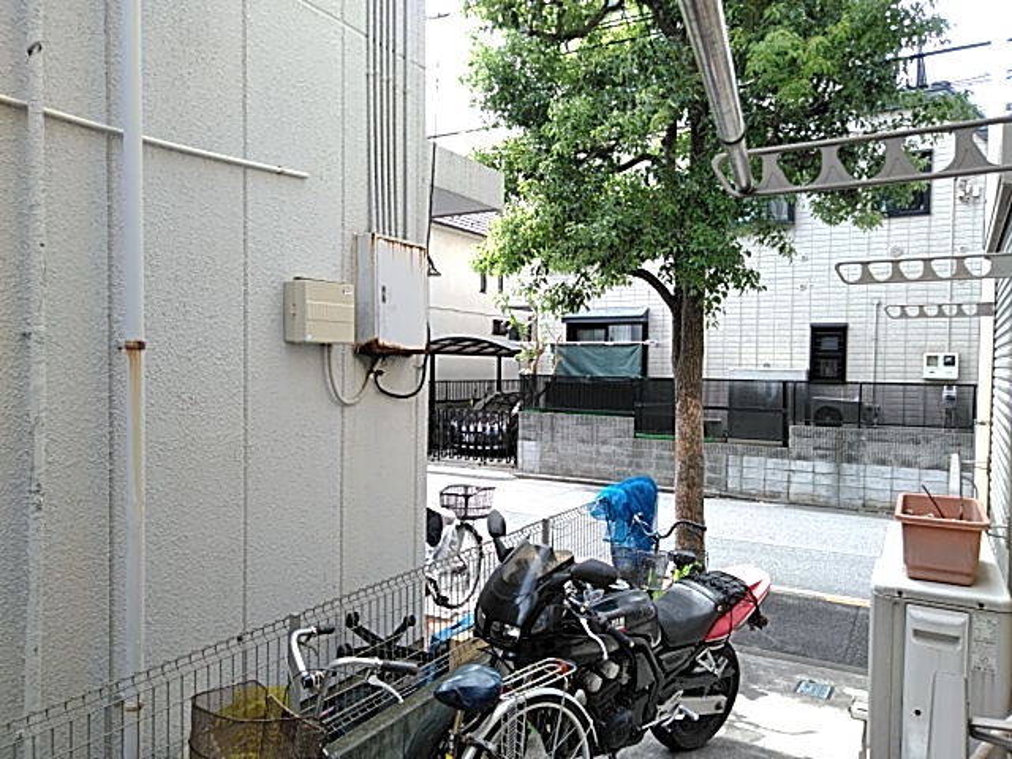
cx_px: 506
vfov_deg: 51.4
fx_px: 789
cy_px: 380
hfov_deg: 65.3
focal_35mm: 27
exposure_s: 1/128
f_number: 2.2
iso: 60
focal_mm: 3.46
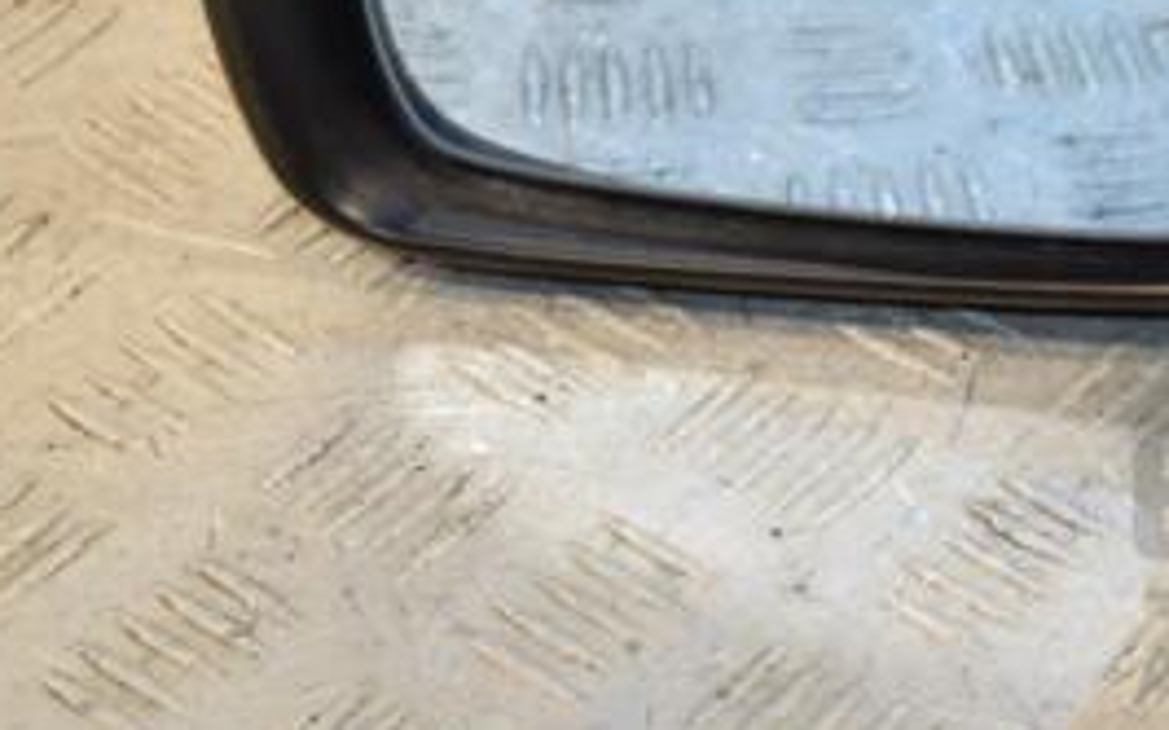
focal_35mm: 200
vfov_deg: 6.5
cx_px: 1050
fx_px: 6369
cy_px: -92
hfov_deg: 10.4
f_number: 6.3
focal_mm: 58
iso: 800
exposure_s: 1/200
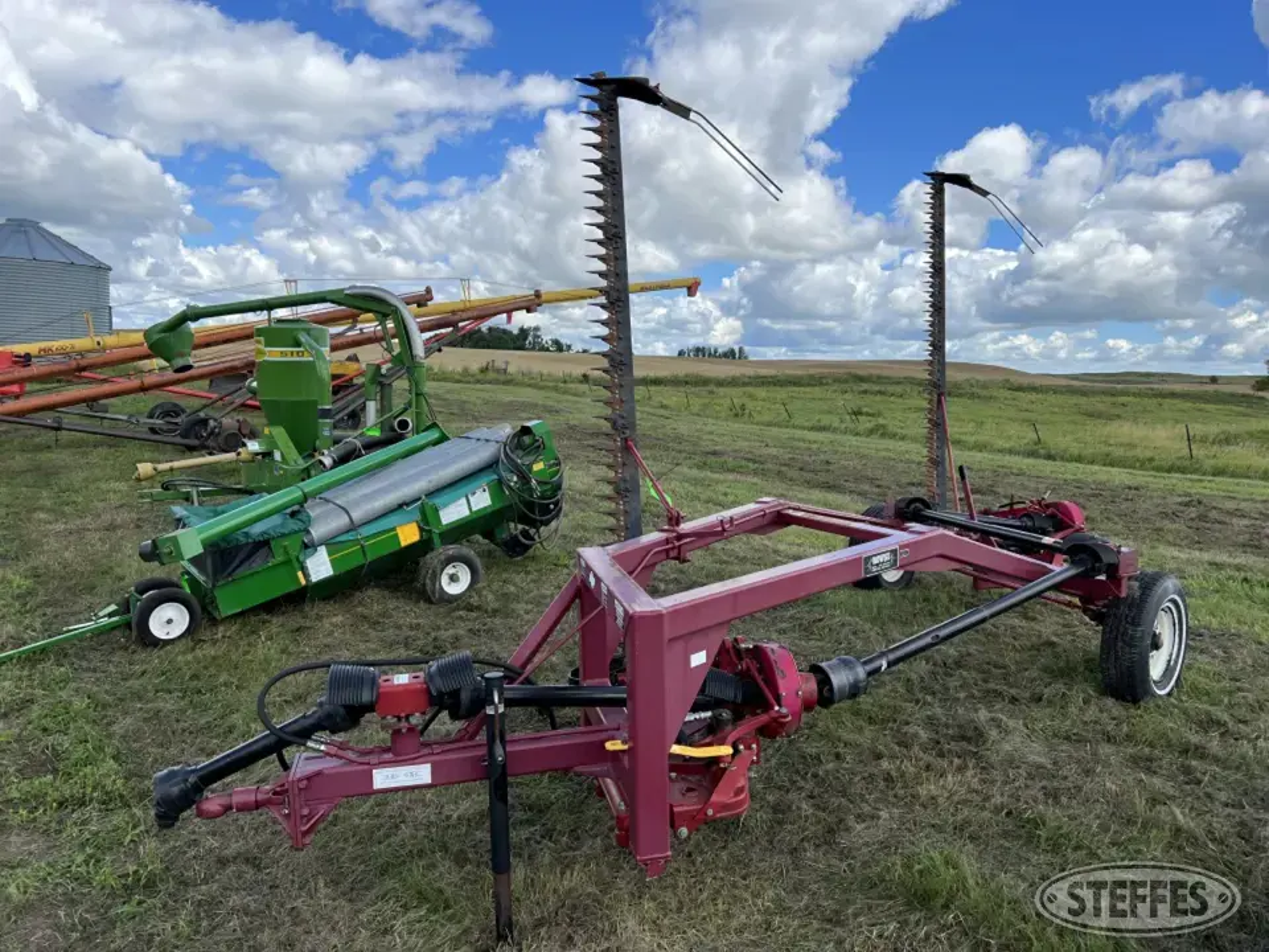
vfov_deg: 53.1
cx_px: 634
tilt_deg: -5.4
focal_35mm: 26
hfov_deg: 67.3
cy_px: 476
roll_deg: -1.8
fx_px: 953
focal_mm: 5.7
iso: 50
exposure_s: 1/3460
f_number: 1.5
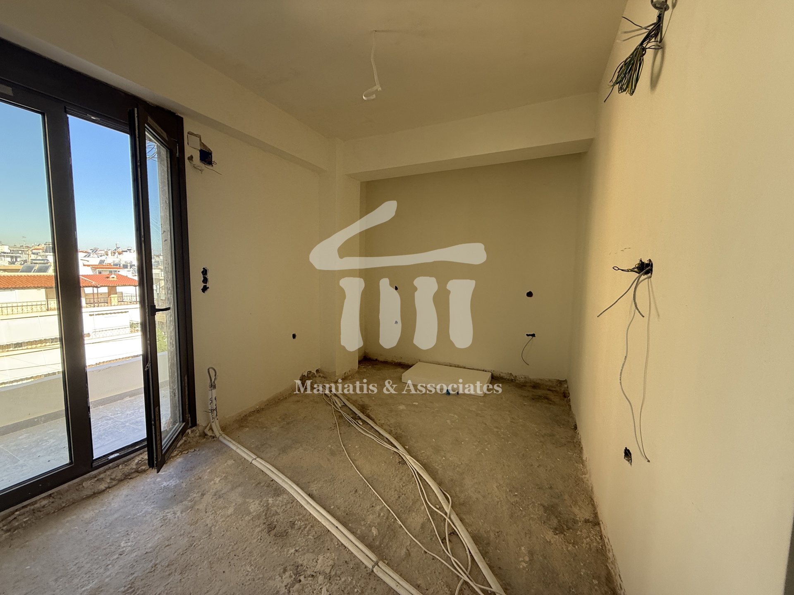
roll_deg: -0.2
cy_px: 298
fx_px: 321
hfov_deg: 102.1
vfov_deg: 85.7
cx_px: 397
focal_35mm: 14
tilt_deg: -5.4
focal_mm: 2.22
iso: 64
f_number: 2.2
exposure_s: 1/132
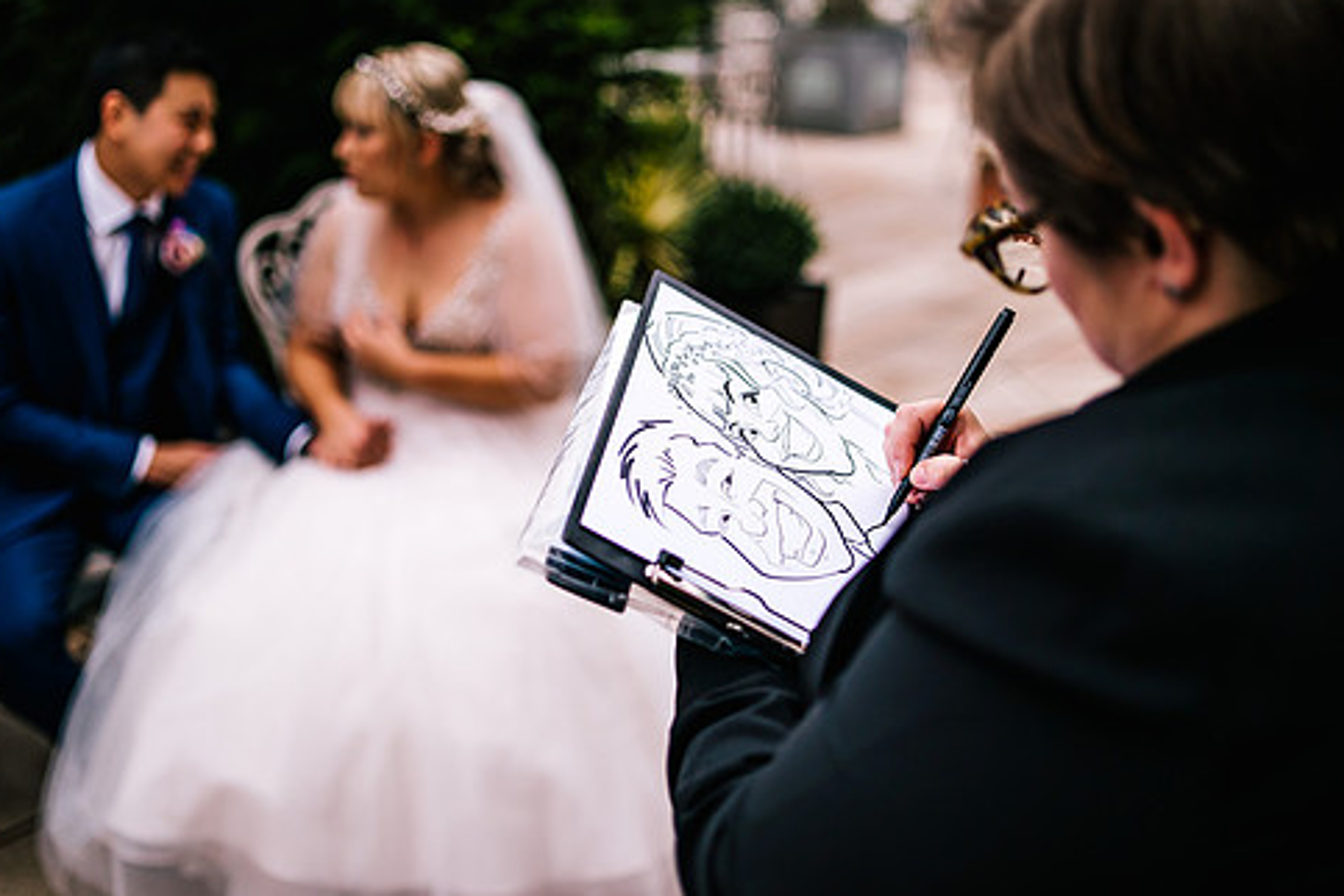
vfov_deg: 31.9
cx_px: 612
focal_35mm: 42
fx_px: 1568
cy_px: 441
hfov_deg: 46.3
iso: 100
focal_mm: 35
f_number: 1.6
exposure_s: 1/6400
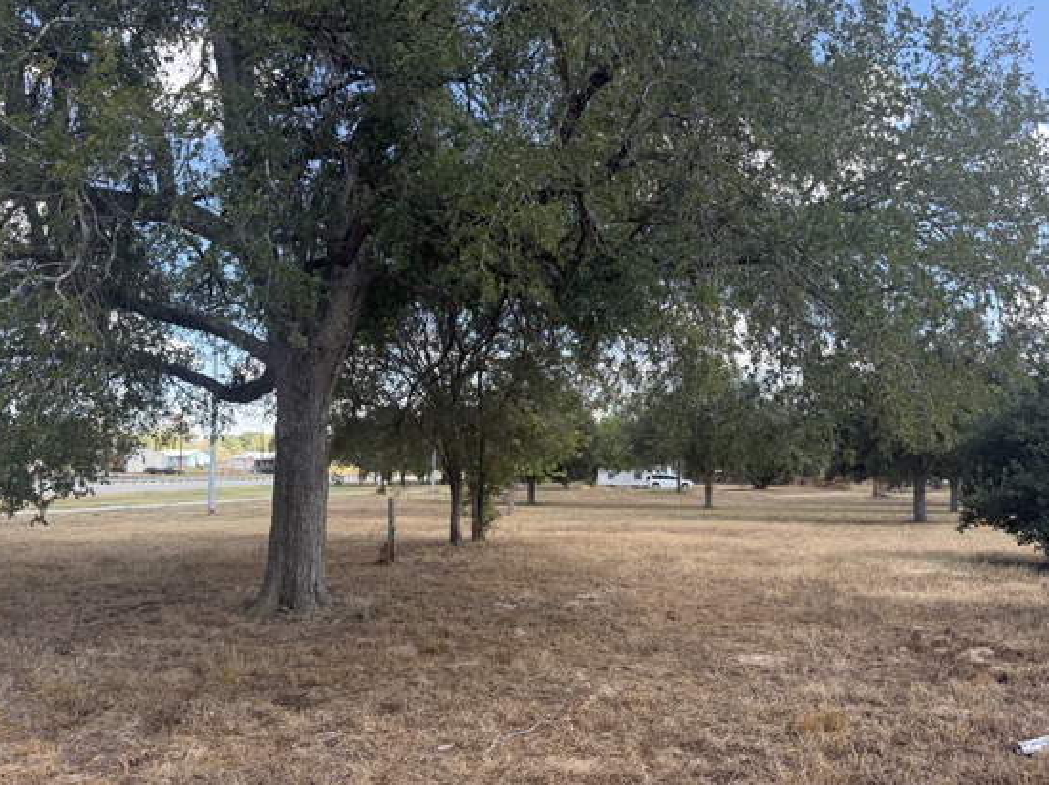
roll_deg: -1.6
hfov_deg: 63.3
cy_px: 424
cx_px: 468
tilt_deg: +5.3
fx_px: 848
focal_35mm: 28
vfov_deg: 49.6
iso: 100
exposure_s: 1/1230
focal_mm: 6.76
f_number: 1.78
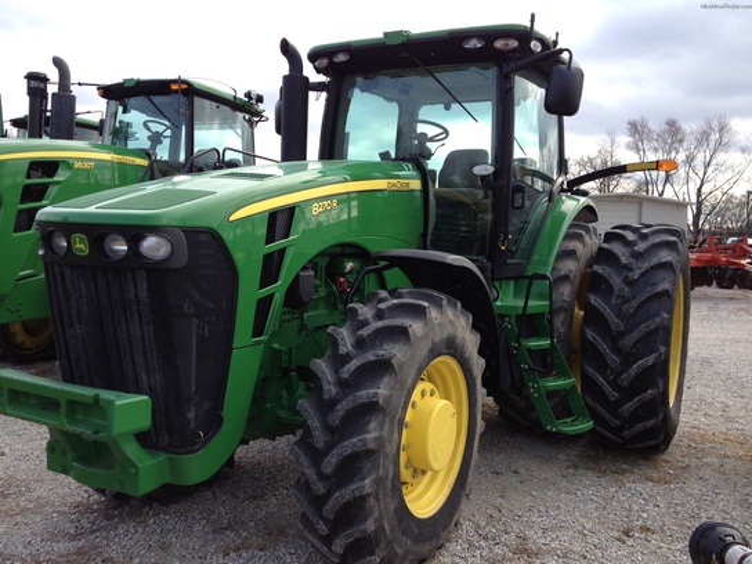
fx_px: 760
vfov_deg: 40.7
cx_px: 376
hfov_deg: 52.6
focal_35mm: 35
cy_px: 282
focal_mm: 4.28
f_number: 2.4
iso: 50
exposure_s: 1/435
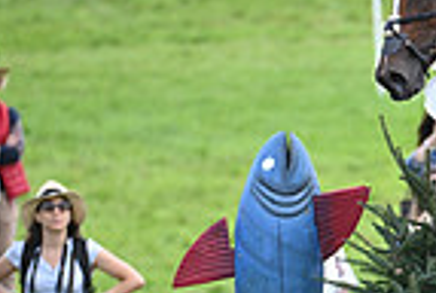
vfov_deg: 1.3
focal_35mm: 1093
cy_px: 160
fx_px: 13265
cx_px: 744
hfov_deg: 1.9
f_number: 5
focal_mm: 270
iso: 900
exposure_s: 1/1600
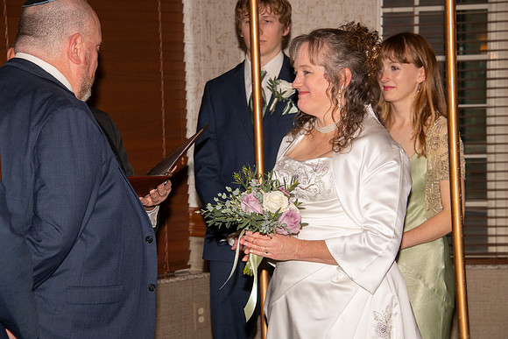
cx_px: 254
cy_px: 170
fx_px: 1722
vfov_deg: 11.2
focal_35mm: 122
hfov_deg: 16.8
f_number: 9
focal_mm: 122
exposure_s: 1/160
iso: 1000
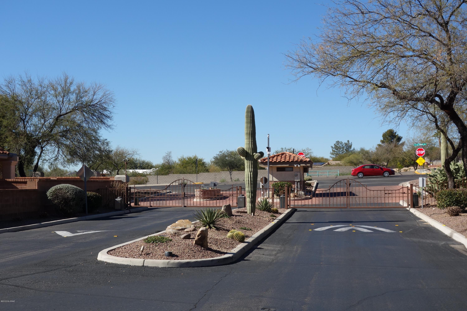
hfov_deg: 41.9
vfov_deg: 28.7
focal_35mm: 47
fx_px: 610
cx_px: 234
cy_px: 156
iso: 125
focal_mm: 17.4
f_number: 5.6
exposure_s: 1/640
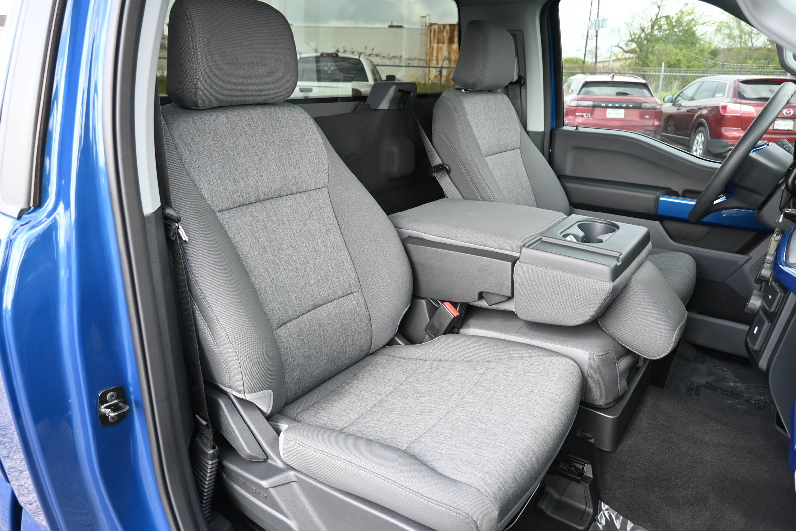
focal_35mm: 24
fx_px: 531
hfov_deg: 73.7
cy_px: 266
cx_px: 398
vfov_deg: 53.1
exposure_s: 1/250
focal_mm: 16
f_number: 3.5
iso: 400
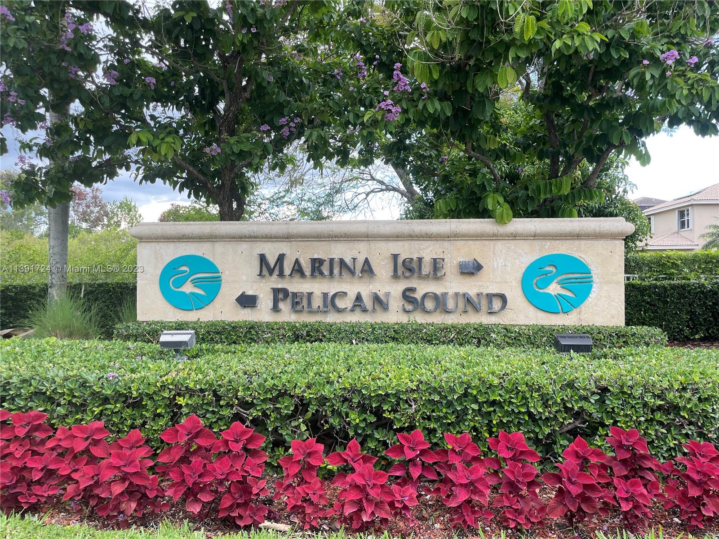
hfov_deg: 67.3
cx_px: 360
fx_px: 540
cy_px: 270
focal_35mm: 26
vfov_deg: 53.1
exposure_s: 1/128
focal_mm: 4.2
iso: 32
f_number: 1.6
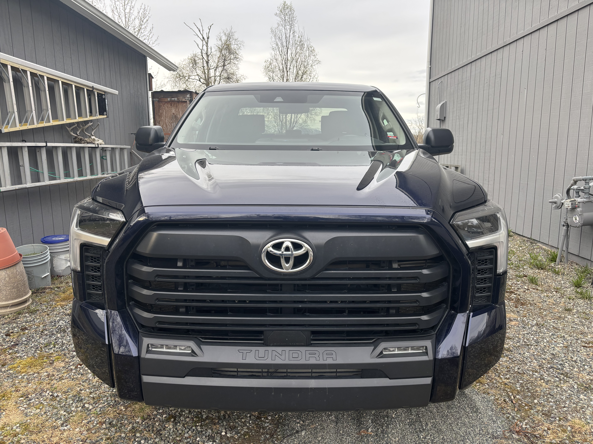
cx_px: 296
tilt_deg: -9.9
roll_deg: +1.1
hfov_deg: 67.3
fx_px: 445
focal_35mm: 26
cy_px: 222
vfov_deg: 53.1
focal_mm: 5.96
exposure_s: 1/207
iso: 50
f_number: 1.6
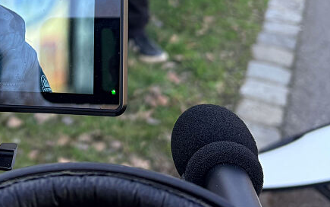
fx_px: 684
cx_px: 21
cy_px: -52
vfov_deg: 16.4
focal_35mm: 76
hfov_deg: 26.1
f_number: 1.6
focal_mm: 5.96
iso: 40
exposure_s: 1/320
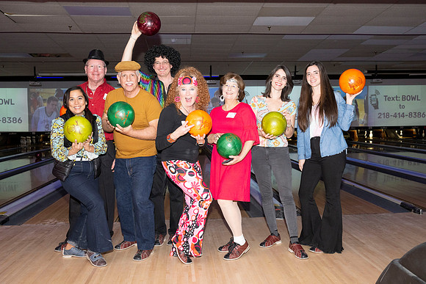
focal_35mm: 36
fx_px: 426
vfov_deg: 36.9
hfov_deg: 53.1
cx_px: 213
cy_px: 142
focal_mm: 36
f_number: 5.6
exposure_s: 1/100
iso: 1600
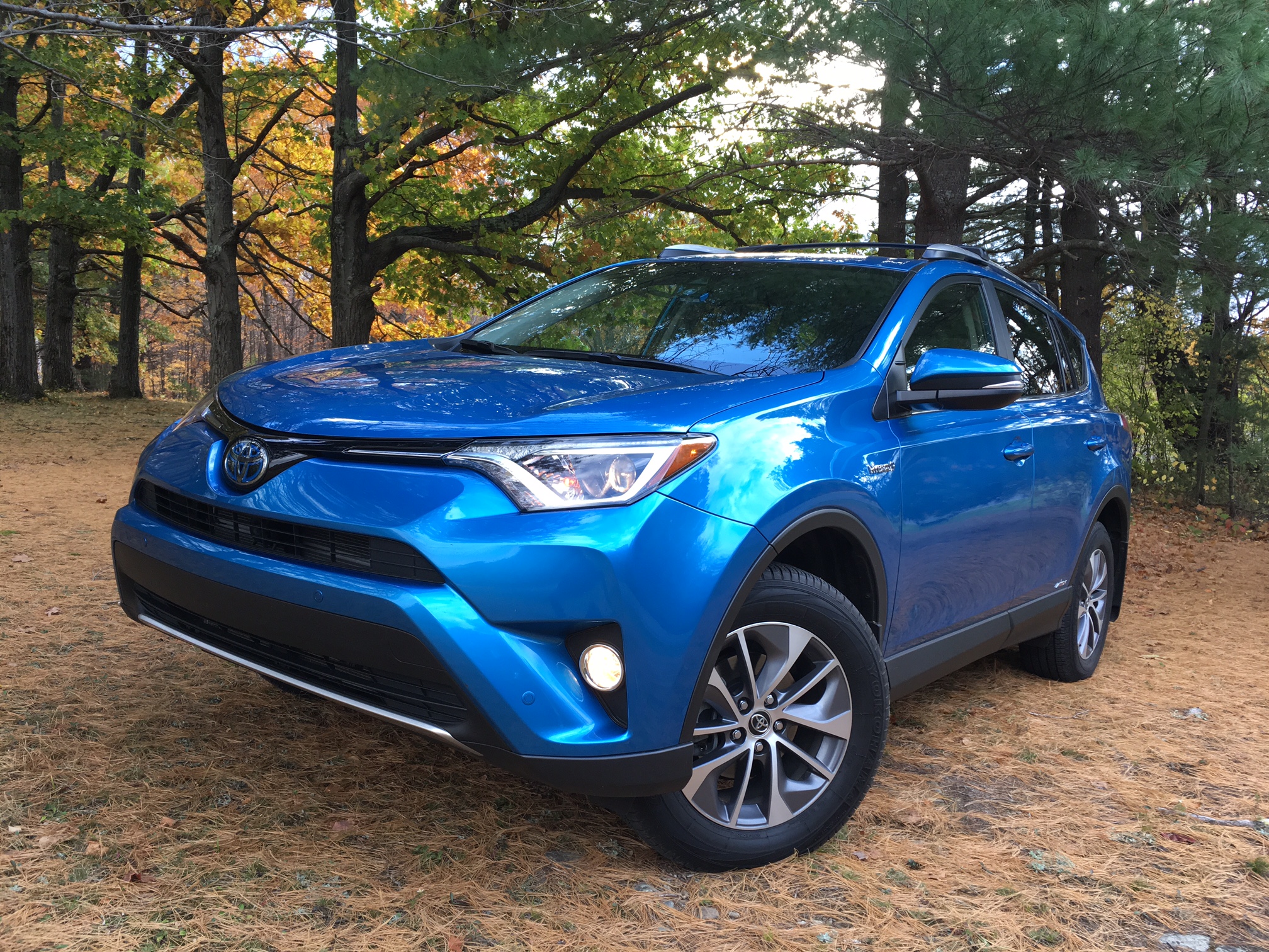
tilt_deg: -3.9
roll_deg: -1.8
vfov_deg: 48.2
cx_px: 634
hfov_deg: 61.7
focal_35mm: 29
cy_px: 476
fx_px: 1063
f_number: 2.2
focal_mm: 4.15
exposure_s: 1/120
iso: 40
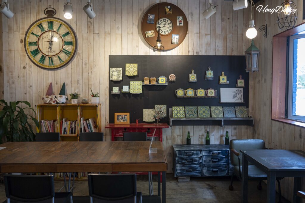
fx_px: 246
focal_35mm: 29
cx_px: 152
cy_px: 102
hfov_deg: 63.7
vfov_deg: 45.0
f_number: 4.5
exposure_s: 1/160
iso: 1250
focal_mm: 29
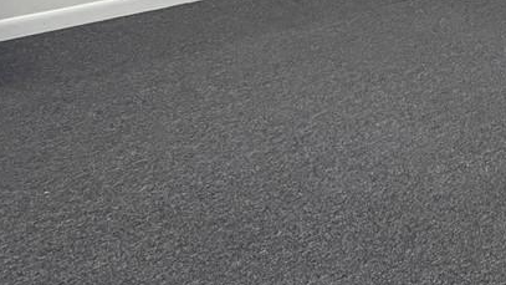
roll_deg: -1.1
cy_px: -236
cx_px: 471
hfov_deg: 32.8
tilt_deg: -1.3
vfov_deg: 16.6
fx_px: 805
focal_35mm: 60
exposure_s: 1/120
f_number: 2.2
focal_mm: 2.22
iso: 125
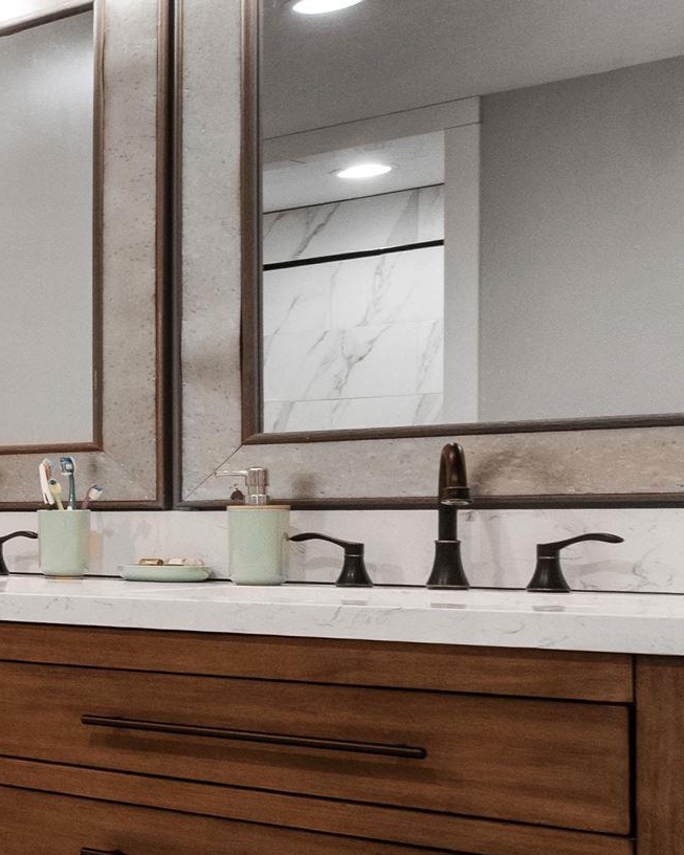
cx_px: -842
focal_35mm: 53
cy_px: 571
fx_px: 1341
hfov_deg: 16.6
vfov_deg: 35.0
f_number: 8
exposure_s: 1/1.25
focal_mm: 10
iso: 800
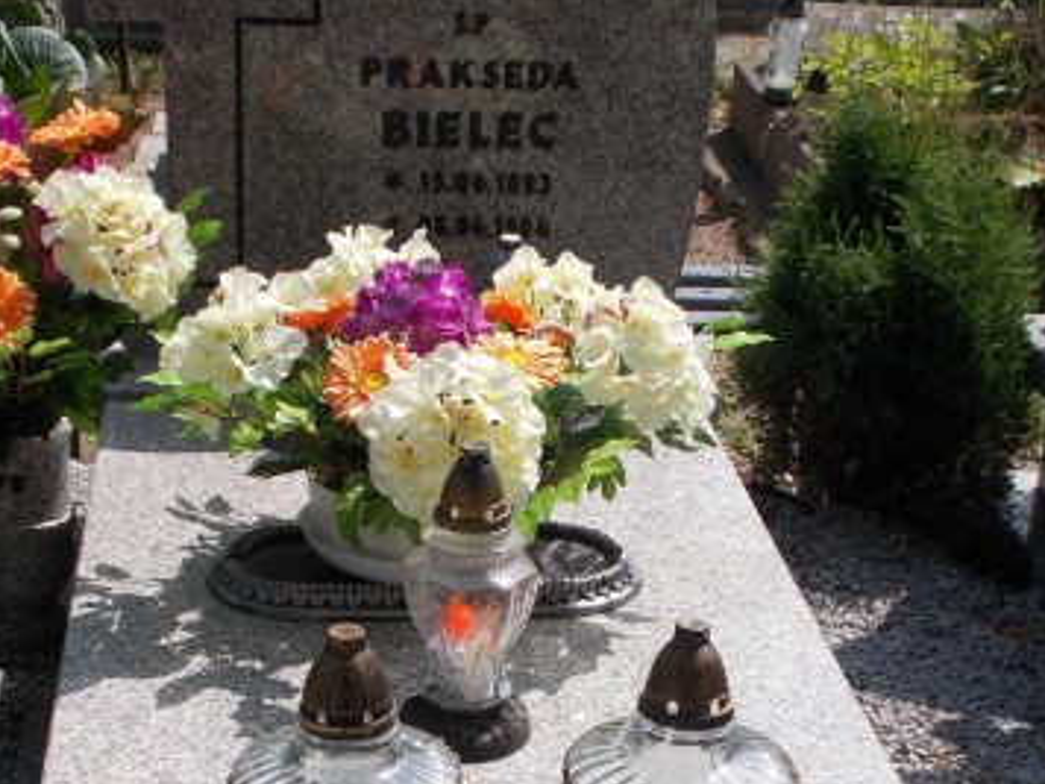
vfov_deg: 18.5
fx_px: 2385
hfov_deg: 24.7
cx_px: 464
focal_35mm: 79
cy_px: 605
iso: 80
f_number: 10.6
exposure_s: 1/160
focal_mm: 7.9
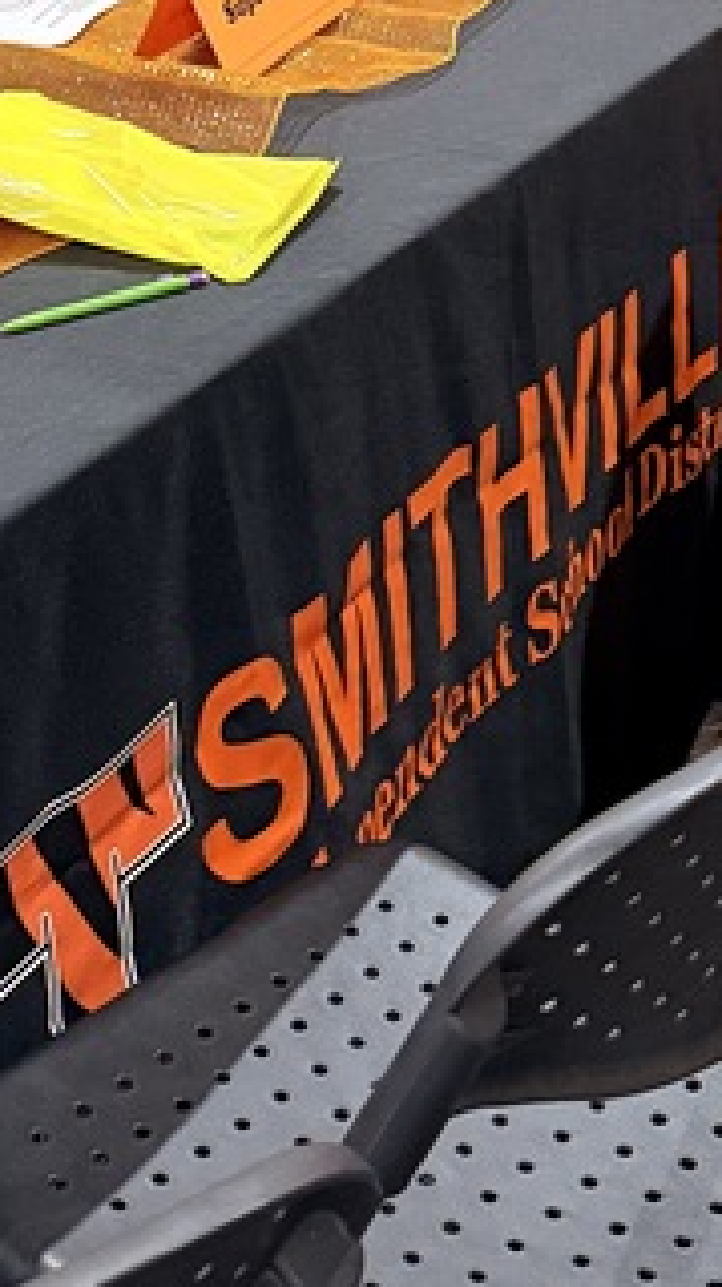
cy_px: -355
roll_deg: +1.8
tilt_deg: -11.6
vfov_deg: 22.8
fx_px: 2864
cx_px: 238
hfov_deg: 14.3
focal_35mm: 84
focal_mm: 6.76
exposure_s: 1/60
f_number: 1.78
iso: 400
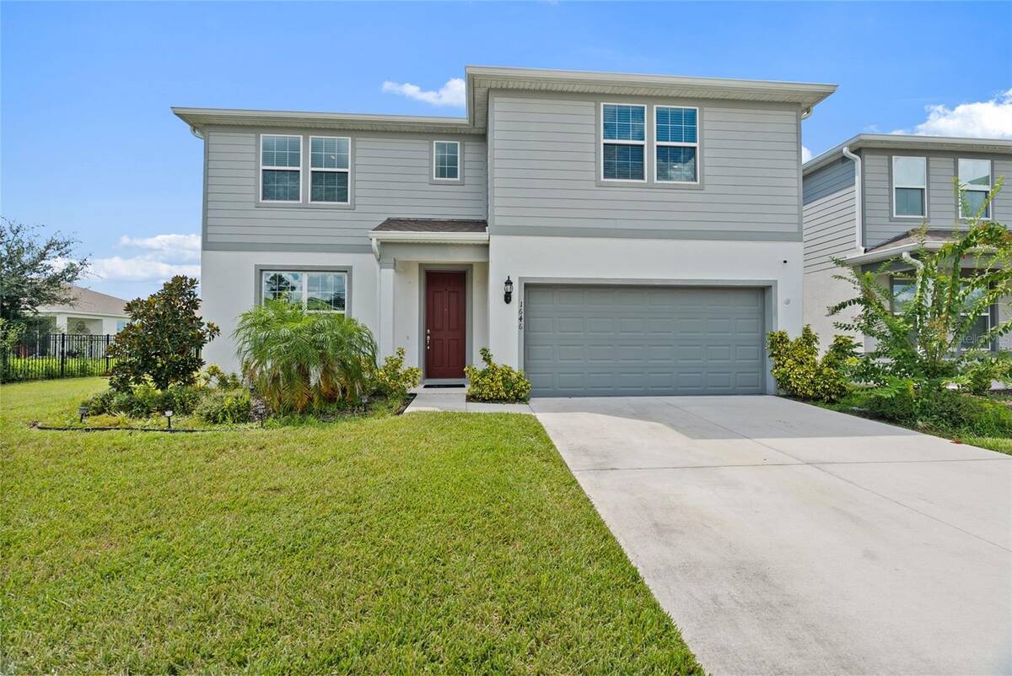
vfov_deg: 73.8
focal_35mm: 16
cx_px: 506
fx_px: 450
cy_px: 338
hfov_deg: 96.7
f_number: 9
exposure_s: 1/40
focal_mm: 16
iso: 80
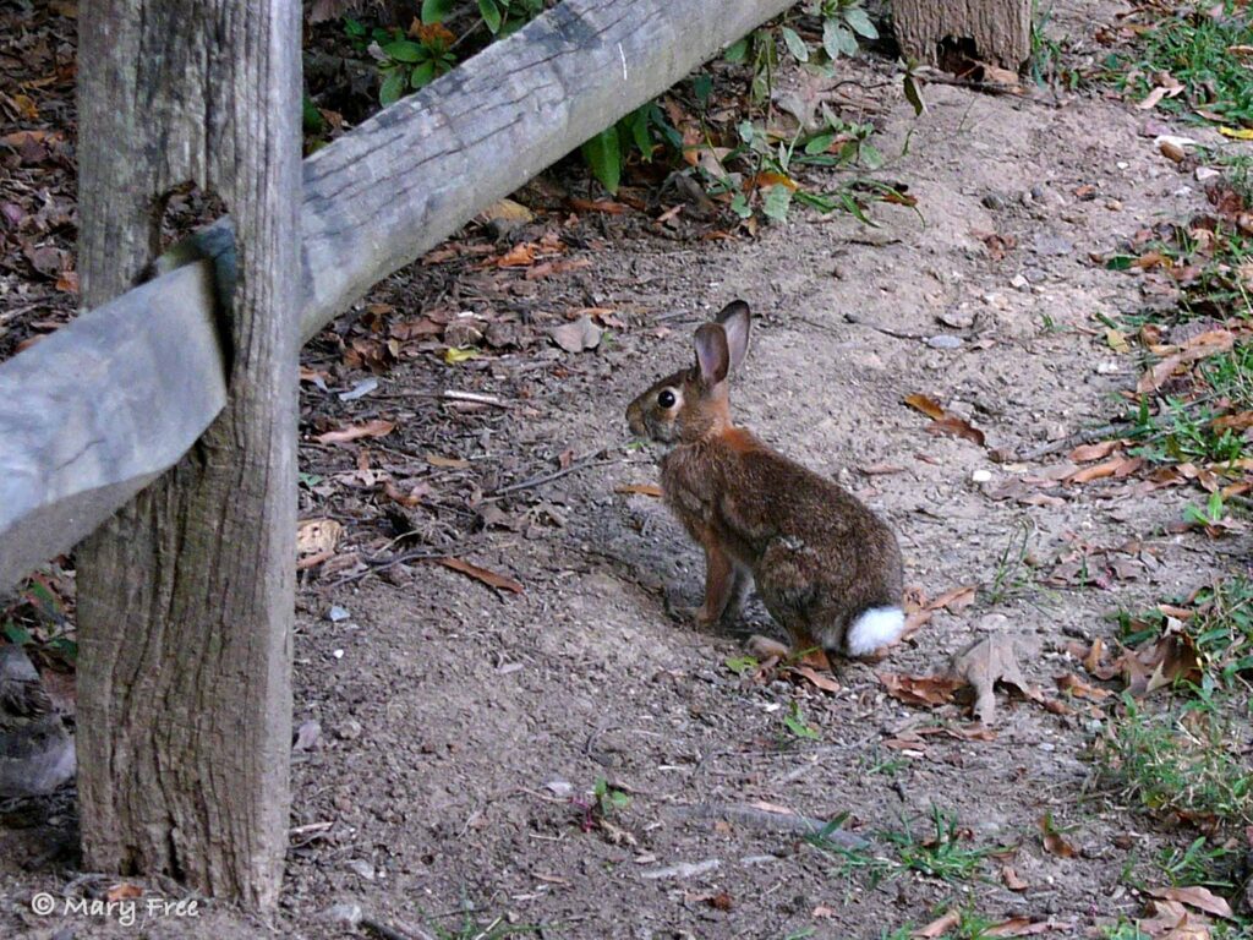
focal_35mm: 90
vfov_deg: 16.4
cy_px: 470
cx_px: 626
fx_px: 3258
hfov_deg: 21.8
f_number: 2.8
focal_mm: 22.5
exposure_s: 1/60
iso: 100
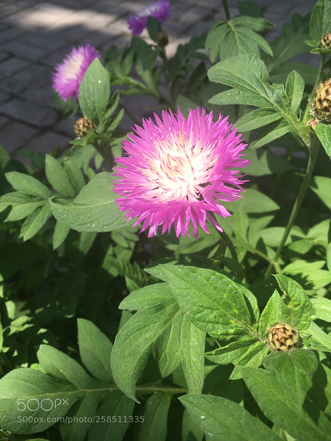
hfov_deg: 48.2
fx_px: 370
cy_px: 220
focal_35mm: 29
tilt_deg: -46.2
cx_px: 166
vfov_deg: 61.7
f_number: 2.2
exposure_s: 1/705
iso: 25
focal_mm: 4.15
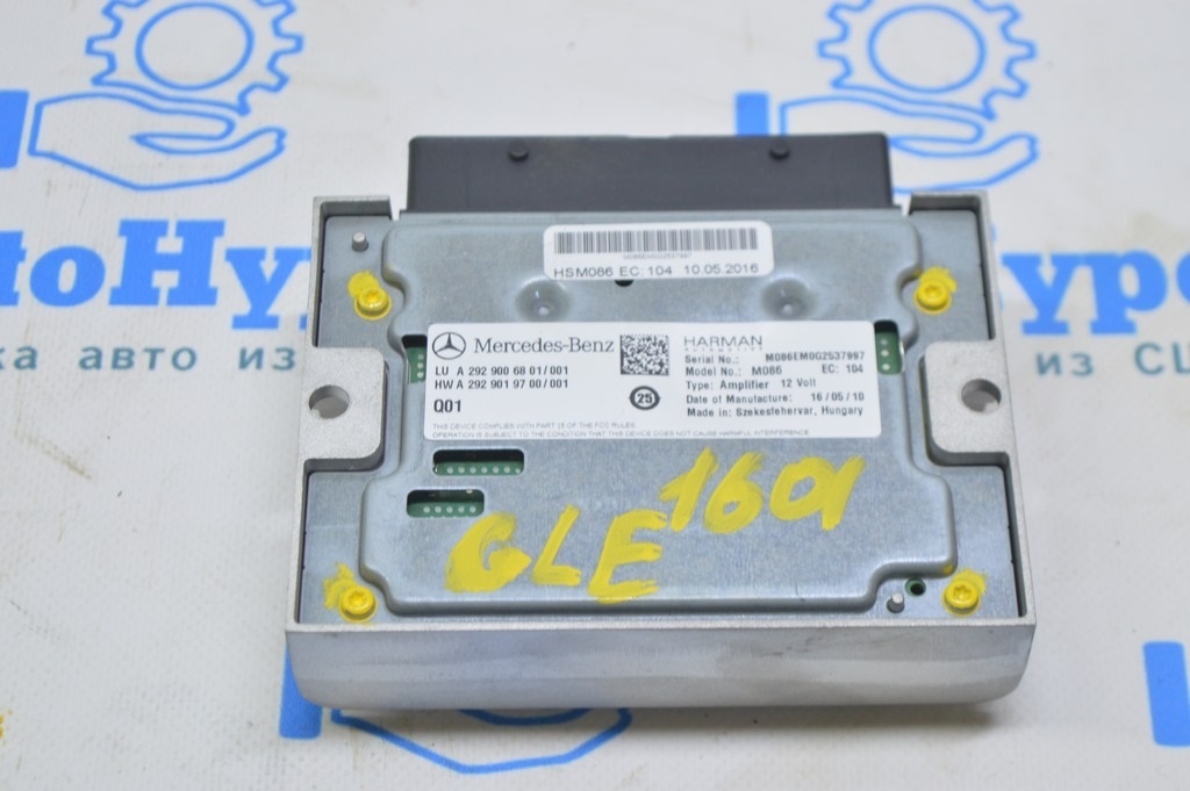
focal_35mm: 78
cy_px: 396
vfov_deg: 17.5
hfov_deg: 26.0
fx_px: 2576
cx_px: 595
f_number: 5.6
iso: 400
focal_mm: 52
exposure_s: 1/20
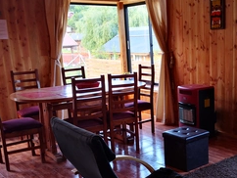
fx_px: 336
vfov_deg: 29.5
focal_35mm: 49
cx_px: 179
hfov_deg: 37.9
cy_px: 118
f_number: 1.6
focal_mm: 3.95
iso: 100
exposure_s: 1/50
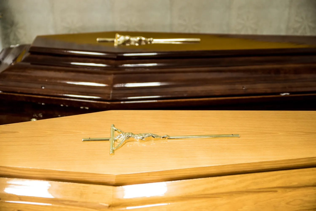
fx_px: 421
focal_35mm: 48
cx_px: 158
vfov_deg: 28.1
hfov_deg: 41.1
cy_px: 106
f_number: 2.8
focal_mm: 48
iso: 640
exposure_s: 1/125
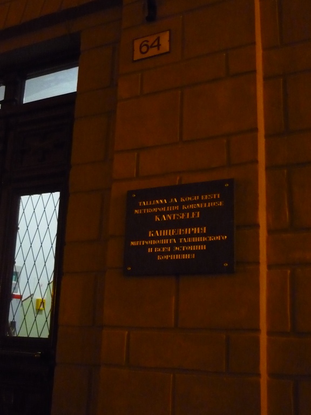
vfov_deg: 45.8
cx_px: 156
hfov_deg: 35.1
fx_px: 491
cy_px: 208
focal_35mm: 41
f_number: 2.8
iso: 800
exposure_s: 1/8
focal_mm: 5.5
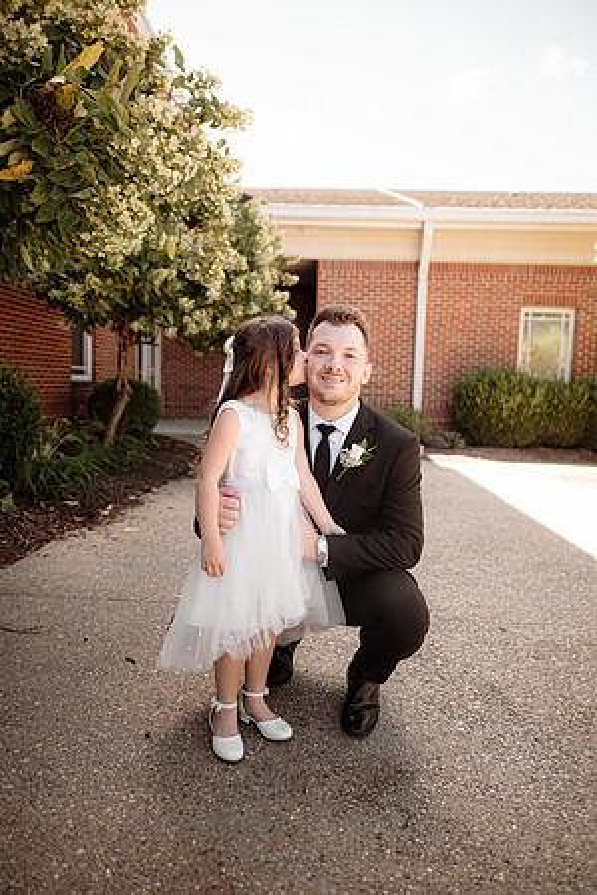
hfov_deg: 53.1
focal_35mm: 24
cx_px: 298
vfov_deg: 73.7
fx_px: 597
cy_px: 448
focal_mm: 24
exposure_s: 1/500
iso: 160
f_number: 2.2
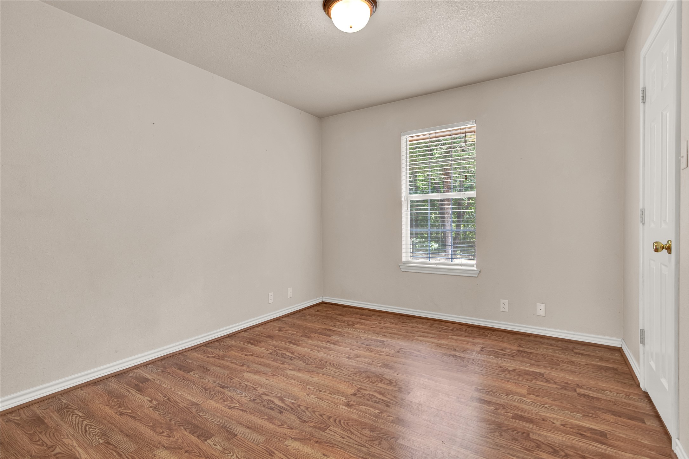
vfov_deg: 73.8
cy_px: 230
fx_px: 306
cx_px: 344
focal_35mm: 16
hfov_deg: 96.7
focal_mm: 16
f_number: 6.3
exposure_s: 1/15
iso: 400
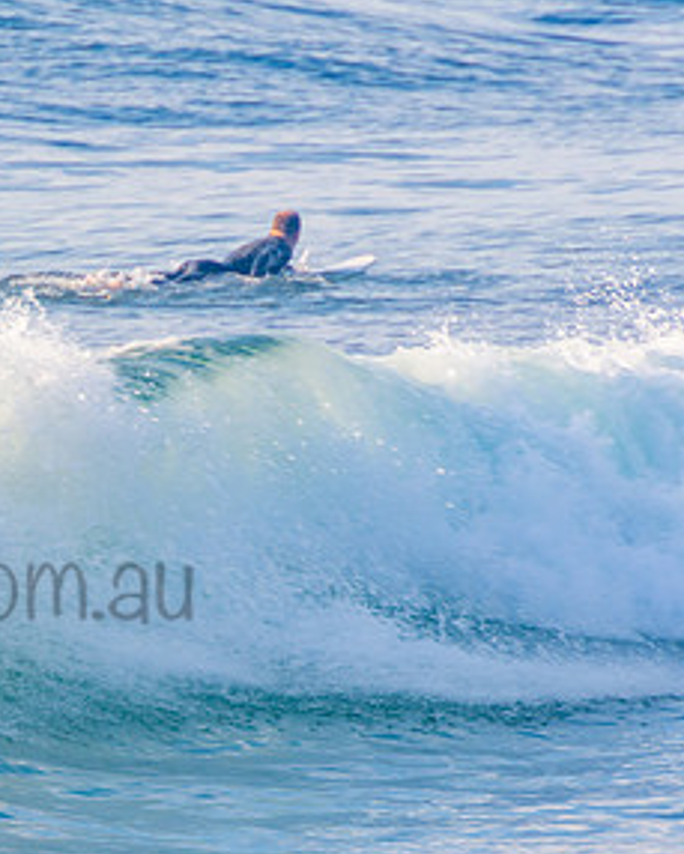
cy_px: 551
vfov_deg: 1.6
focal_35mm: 1184
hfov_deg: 1.3
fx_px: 29945
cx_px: -122
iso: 100
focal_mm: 400
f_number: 9
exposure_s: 1/200
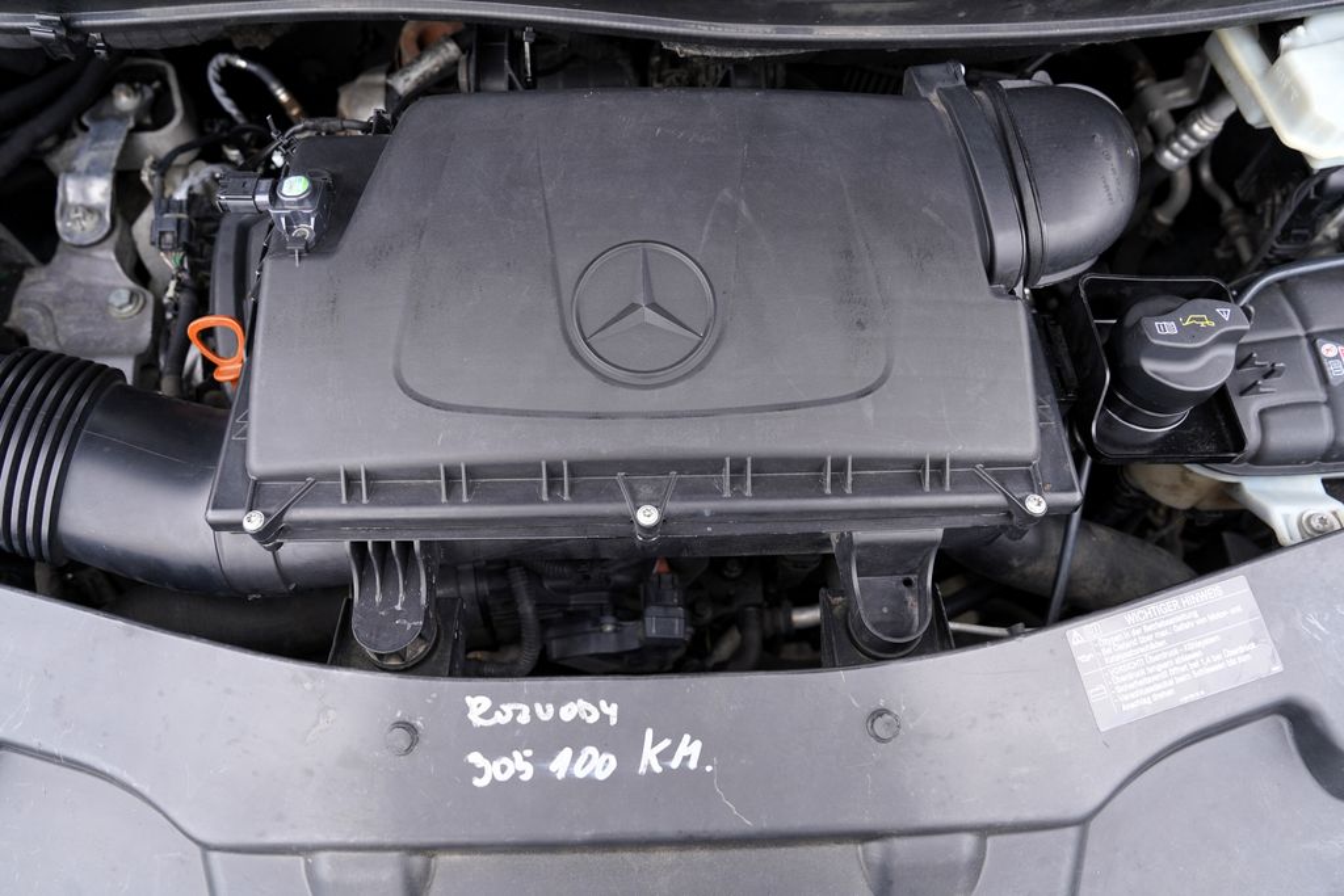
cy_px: 448
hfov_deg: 73.7
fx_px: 896
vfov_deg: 53.1
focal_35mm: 24
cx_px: 672
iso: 100
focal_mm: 24
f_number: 4.5
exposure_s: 1/80
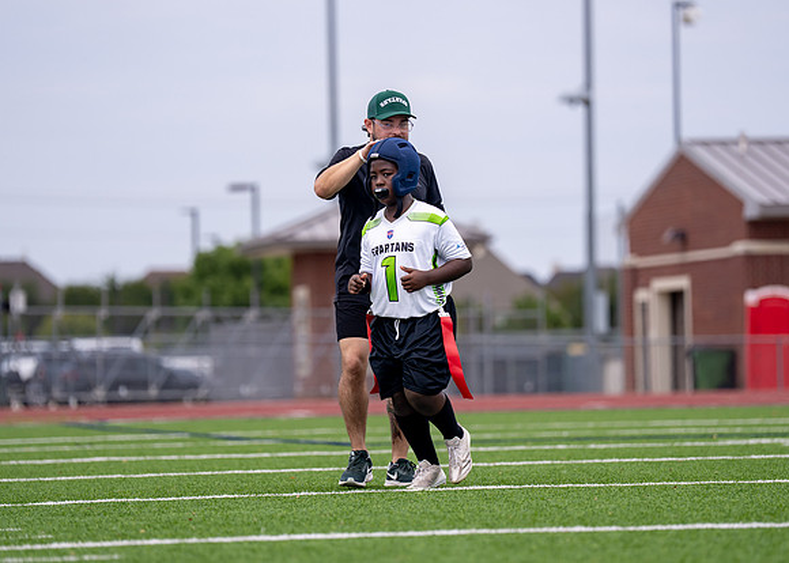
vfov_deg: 6.9
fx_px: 4645
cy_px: 296
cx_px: 384
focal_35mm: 207
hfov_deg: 9.7
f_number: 2.8
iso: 125
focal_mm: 165
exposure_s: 1/2000
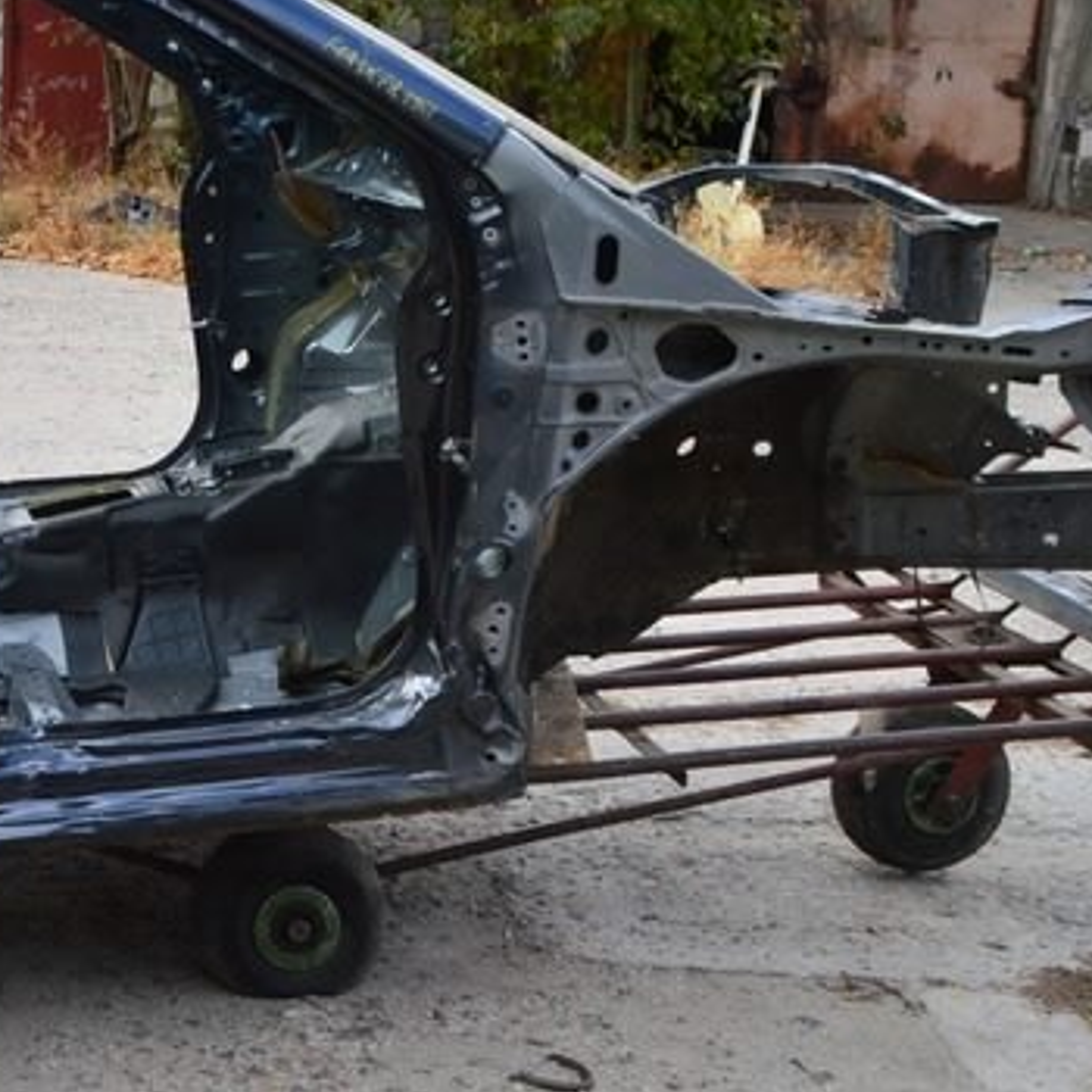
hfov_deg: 23.1
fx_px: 2391
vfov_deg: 25.6
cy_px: 360
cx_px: -296
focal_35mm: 67
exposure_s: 1/160
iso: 400
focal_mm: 18
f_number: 10
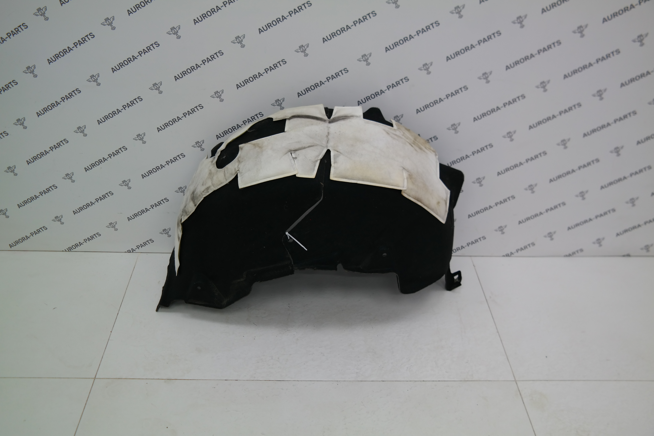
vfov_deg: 32.6
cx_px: 327
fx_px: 745
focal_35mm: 41
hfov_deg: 47.4
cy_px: 218
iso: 200
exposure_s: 1/80
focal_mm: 27
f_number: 4
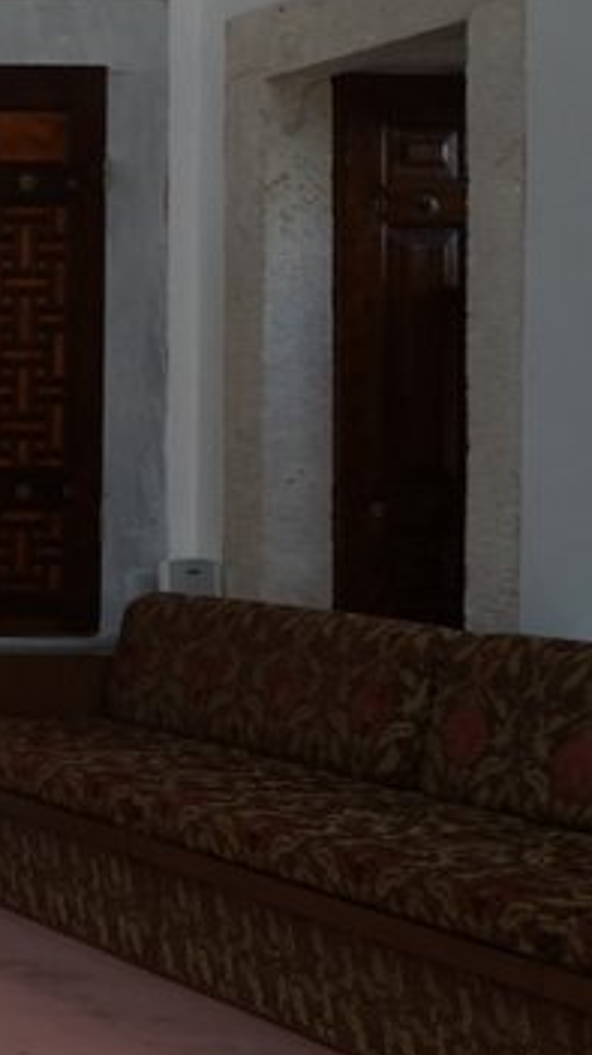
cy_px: 469
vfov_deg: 24.7
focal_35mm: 86
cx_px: -1115
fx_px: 2404
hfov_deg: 10.5
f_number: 8
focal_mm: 24
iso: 640
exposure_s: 1/60
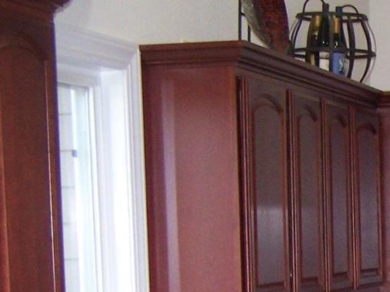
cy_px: 412
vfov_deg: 11.9
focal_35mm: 120
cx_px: 522
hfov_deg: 15.5
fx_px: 1352
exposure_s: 1/60
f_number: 2.8
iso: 140
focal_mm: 6.3
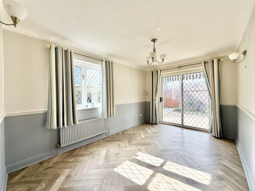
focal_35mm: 14
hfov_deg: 102.1
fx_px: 103
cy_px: 96
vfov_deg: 85.7
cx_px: 128
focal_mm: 2.22
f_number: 2.2
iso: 40
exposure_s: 1/169
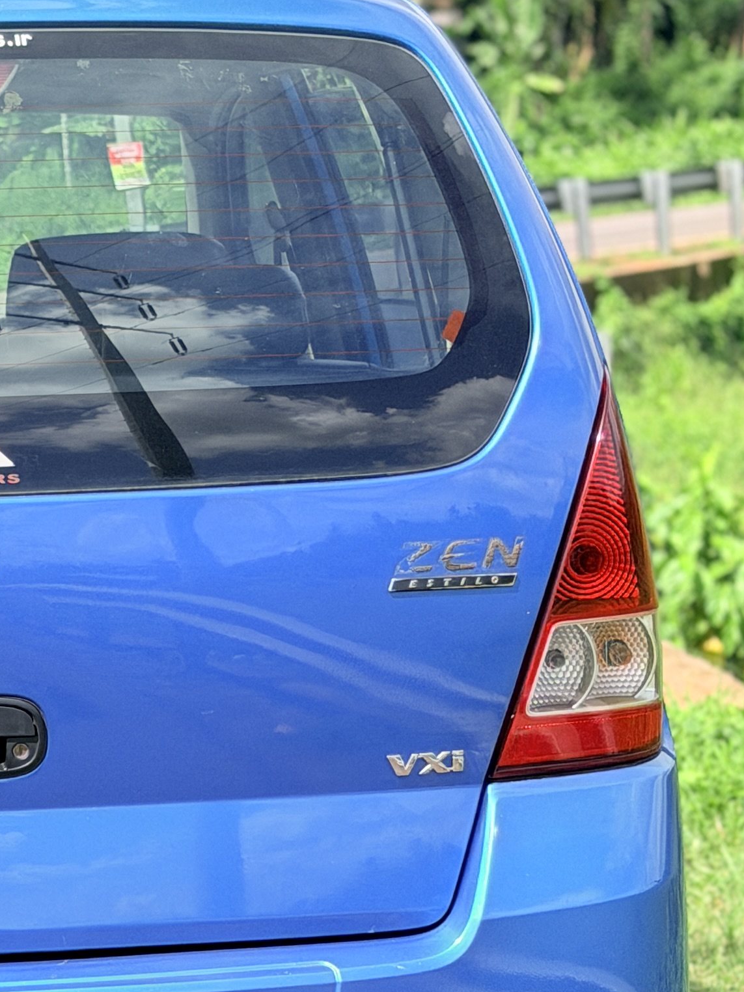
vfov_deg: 15.5
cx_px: -52
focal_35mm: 127
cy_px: 644
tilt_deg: -7.5
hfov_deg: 11.5
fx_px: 3639
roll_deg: +3.3
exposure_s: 1/3378
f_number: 1.78
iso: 80
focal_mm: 6.76
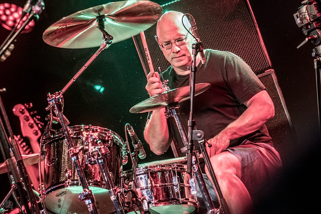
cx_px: 160
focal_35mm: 300
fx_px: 2675
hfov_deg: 6.9
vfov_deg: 4.6
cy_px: 107
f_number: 5.6
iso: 1600
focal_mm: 200
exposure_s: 1/100
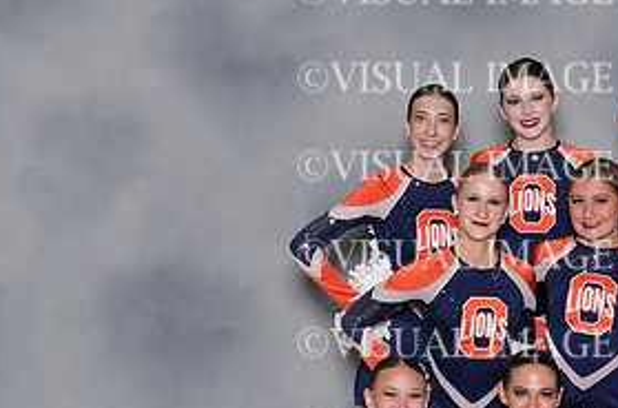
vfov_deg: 12.4
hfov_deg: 18.3
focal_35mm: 109
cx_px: 616
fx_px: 1866
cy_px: 387
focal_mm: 35
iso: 800
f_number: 8
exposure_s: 1/125
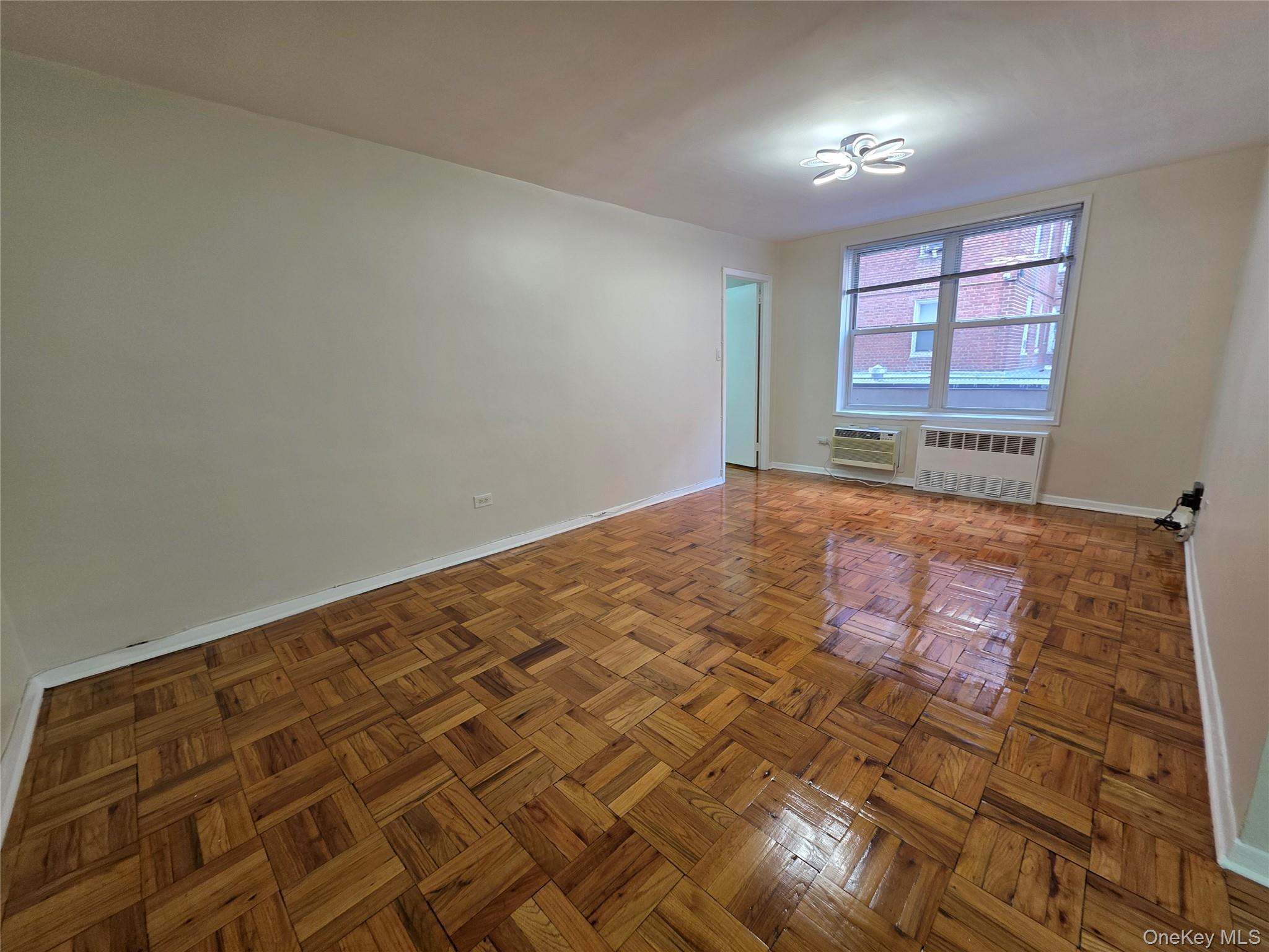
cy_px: 476
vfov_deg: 89.9
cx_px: 634
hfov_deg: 106.2
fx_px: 477
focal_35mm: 13
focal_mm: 2.2
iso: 80
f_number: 1.9
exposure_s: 1/26.4
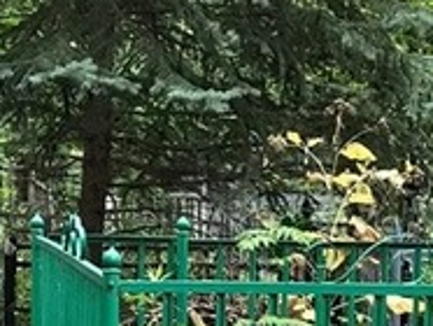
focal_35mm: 154
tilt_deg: -4.0
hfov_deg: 12.8
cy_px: 349
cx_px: 128
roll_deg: -2.8
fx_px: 1929
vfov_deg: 9.6
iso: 32
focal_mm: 3.99
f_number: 1.8
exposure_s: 1/33
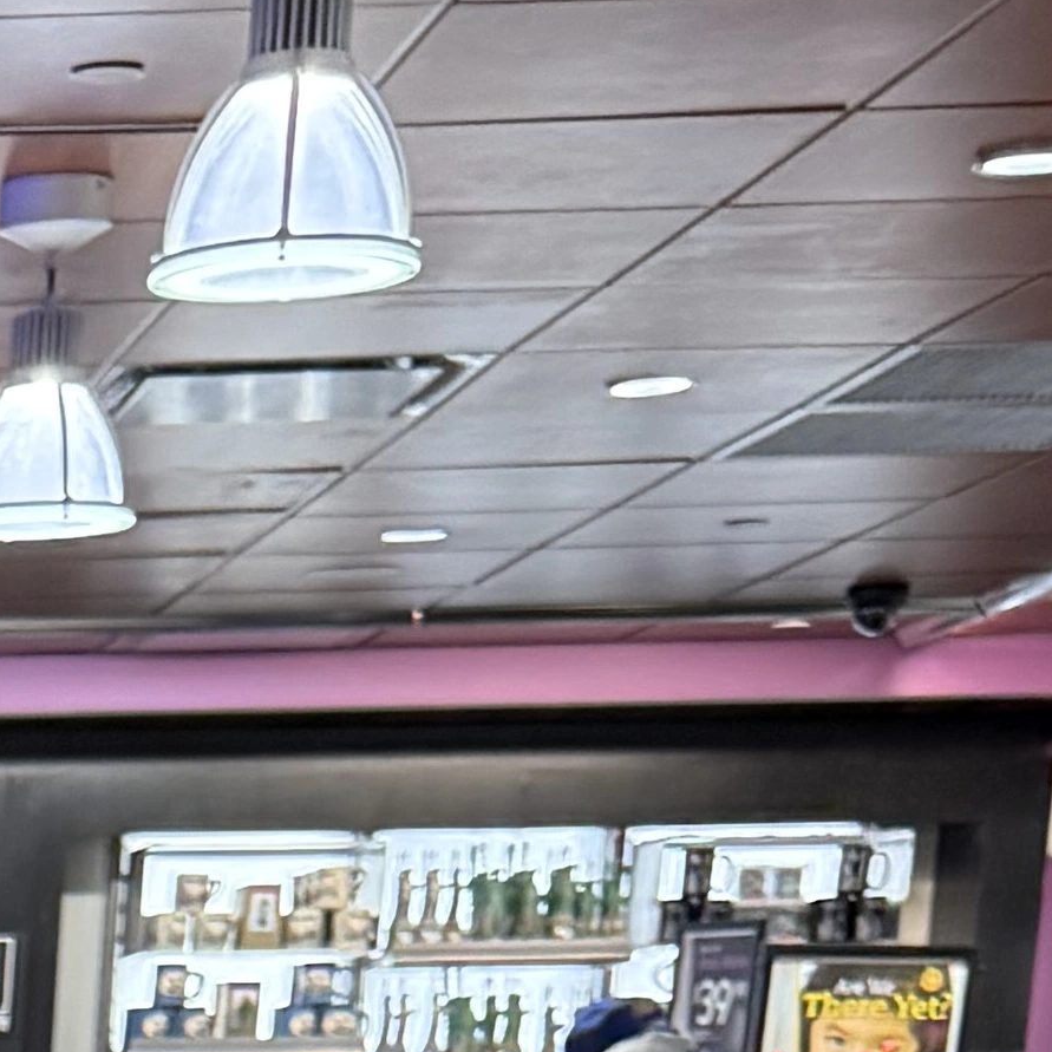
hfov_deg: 11.2
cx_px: -1292
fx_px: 4676
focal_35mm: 136
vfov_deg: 10.9
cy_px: 2508
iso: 250
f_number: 1.78
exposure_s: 1/60
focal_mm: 6.76
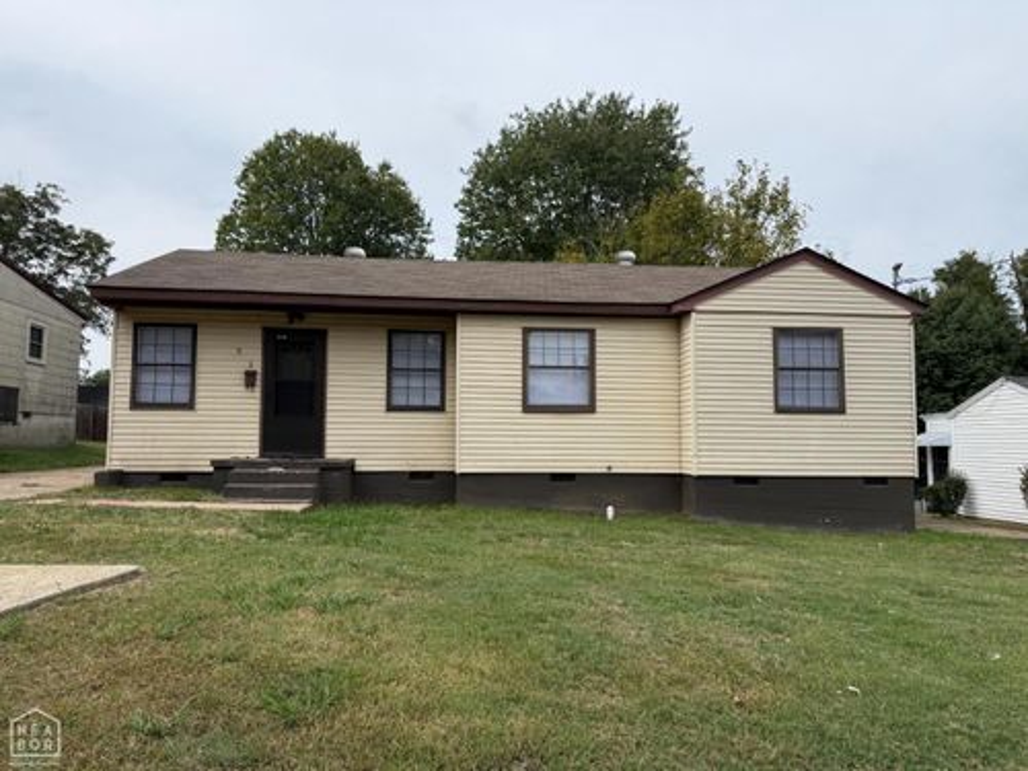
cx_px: 514
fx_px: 713
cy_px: 386
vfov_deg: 56.8
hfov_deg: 71.6
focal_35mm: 24
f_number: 1.78
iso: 80
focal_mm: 6.76
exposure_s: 1/4975
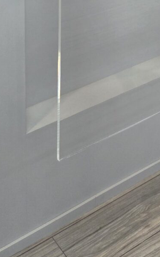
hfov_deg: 17.5
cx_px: 122
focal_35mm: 74
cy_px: -110
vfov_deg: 23.3
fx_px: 517
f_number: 1.8
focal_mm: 5.4
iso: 100
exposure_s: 1/100
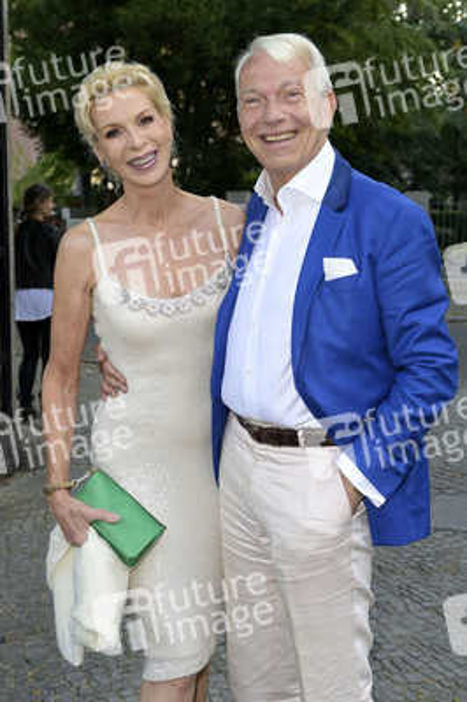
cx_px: 234
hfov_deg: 26.9
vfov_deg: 39.6
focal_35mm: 50
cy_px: 351
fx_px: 975
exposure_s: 1/125
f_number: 5.6
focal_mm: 50
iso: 1250
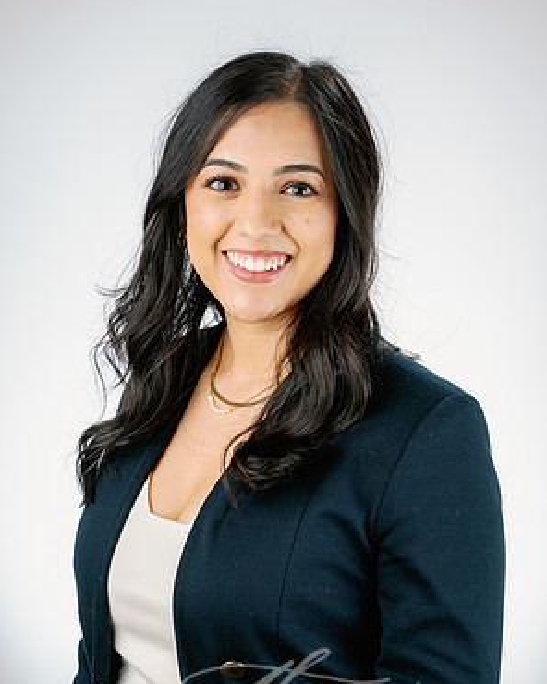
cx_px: 275
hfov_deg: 19.2
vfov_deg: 23.8
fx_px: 1619
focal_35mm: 80
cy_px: 362
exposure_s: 1/160
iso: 125
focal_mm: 70
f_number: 8
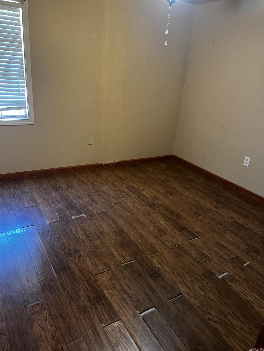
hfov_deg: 53.1
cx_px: 132
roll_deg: -5.5
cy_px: 176
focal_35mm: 26
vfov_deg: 67.3
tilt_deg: -20.5
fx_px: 264
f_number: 1.5
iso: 400
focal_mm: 5.7
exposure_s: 1/40
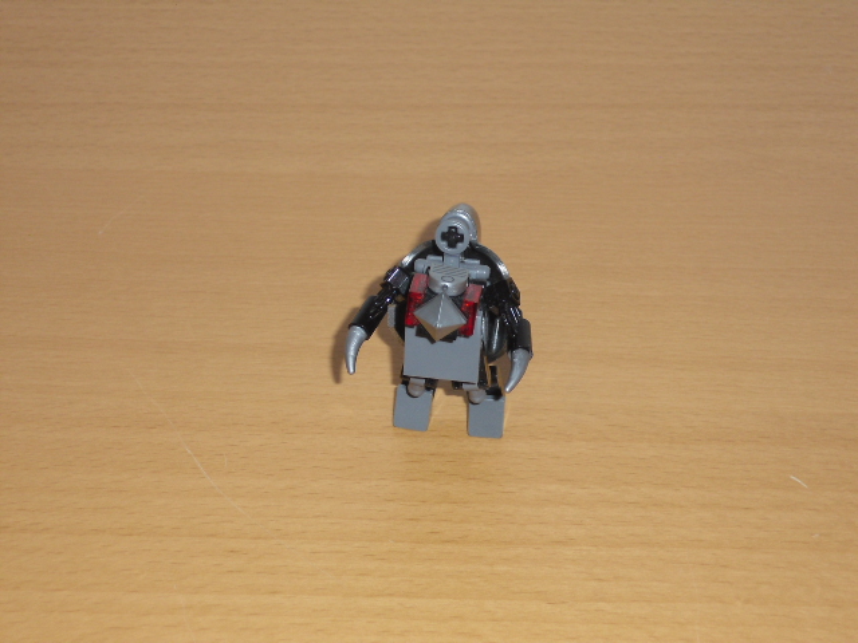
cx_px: 429
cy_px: 322
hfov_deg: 22.3
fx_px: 2181
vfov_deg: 16.8
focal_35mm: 88
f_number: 5.1
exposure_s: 1/60
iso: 200
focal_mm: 15.7
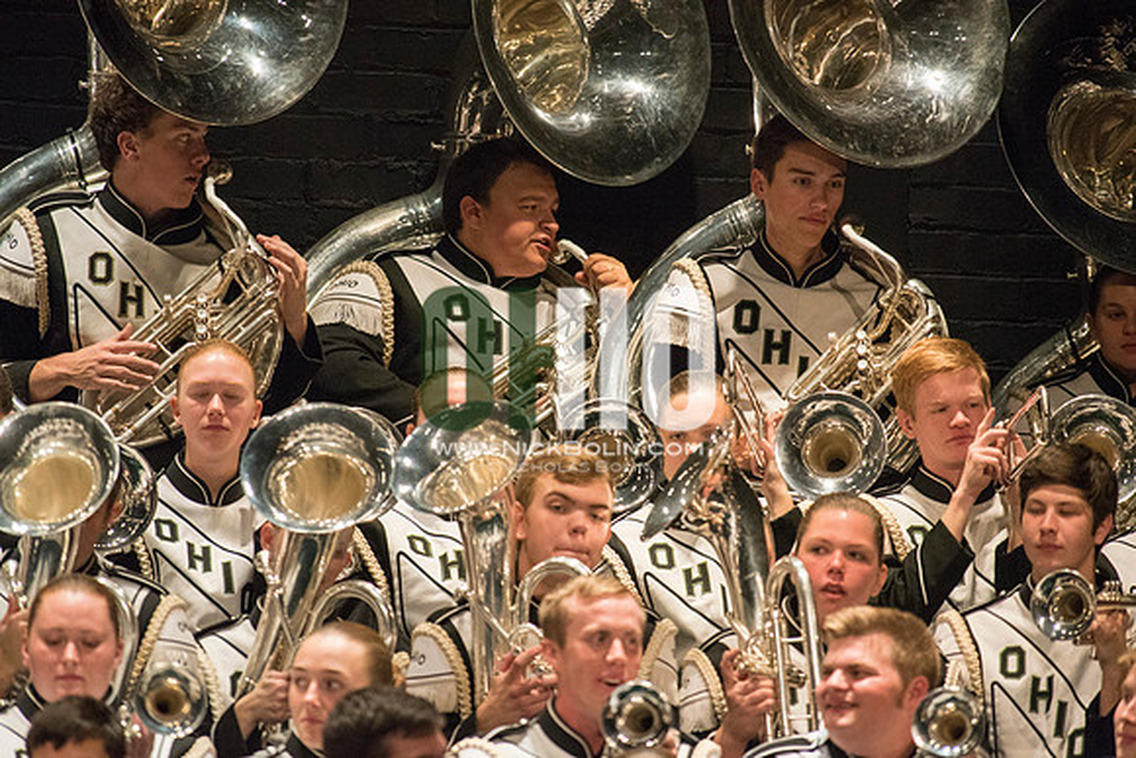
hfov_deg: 3.4
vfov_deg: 2.3
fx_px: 18937
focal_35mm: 600
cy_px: 379
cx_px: 568
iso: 4000
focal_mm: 600
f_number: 5.6
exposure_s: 1/320
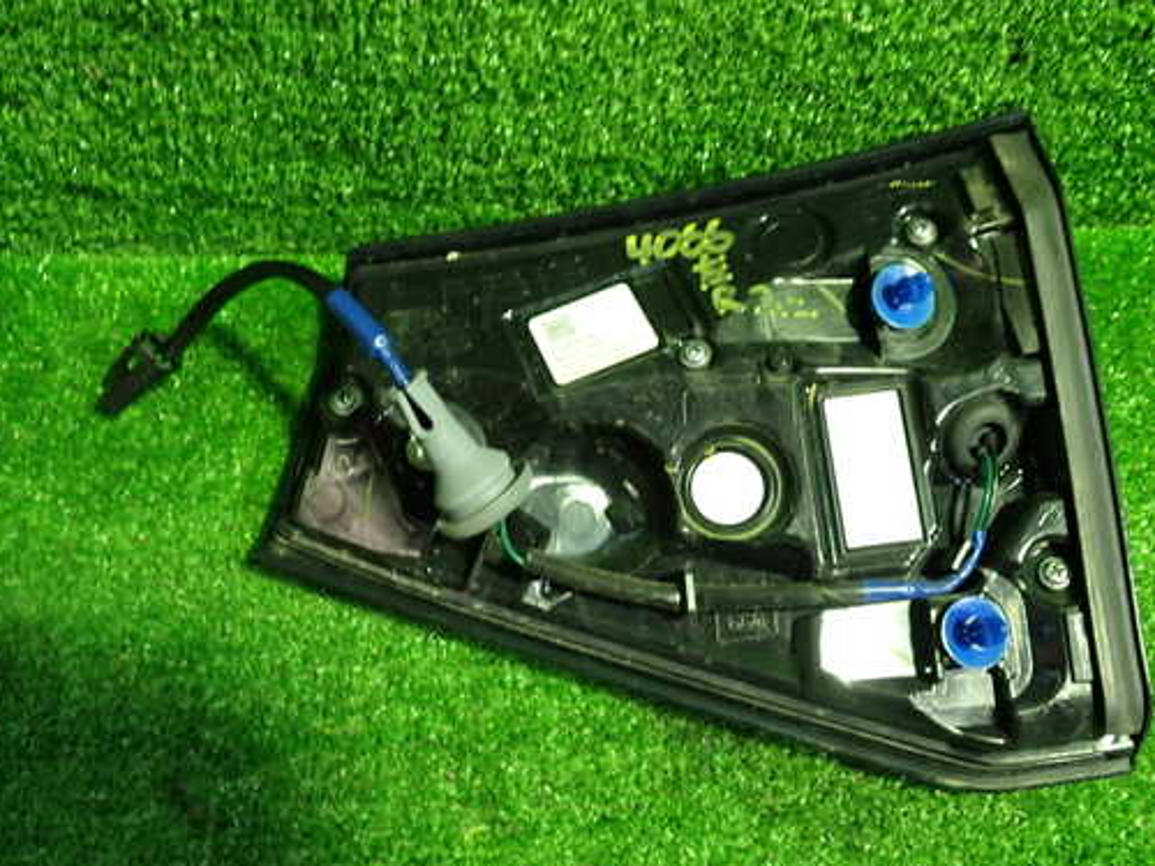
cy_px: 441
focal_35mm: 36
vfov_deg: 39.7
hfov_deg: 51.2
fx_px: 1201
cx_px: 658
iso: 400
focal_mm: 5.4
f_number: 2.3
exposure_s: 1/30
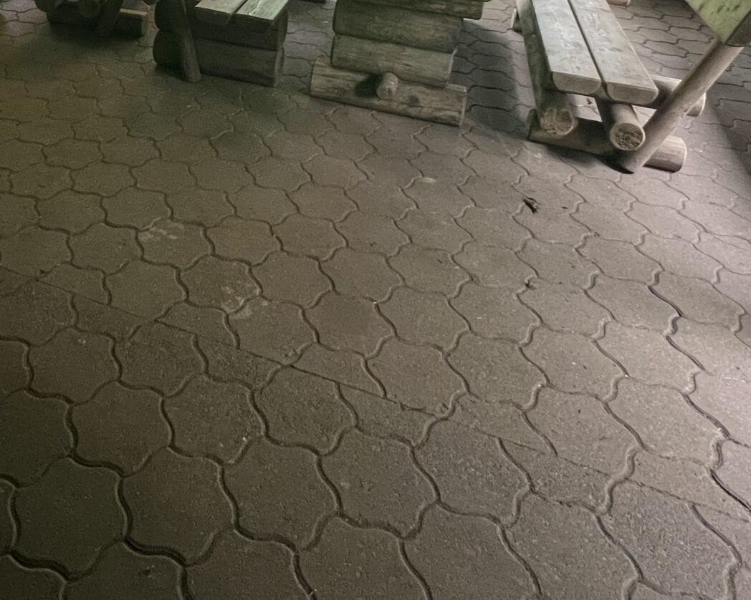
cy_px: -26
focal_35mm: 31
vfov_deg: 40.1
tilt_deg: -18.2
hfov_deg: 54.7
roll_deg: -2.4
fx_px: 689
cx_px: 195
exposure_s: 1/50
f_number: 1.8
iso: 500
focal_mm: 1.57
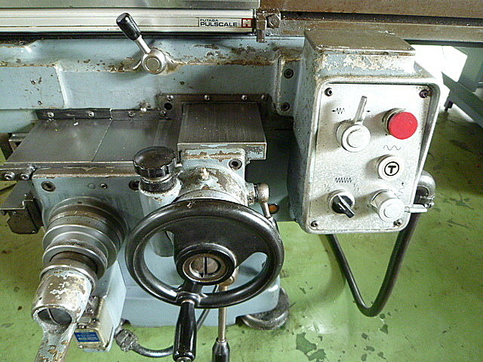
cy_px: 181
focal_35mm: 25
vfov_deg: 54.9
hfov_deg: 69.4
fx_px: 349
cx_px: 242
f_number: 2.8
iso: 400
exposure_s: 1/13
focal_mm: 4.5
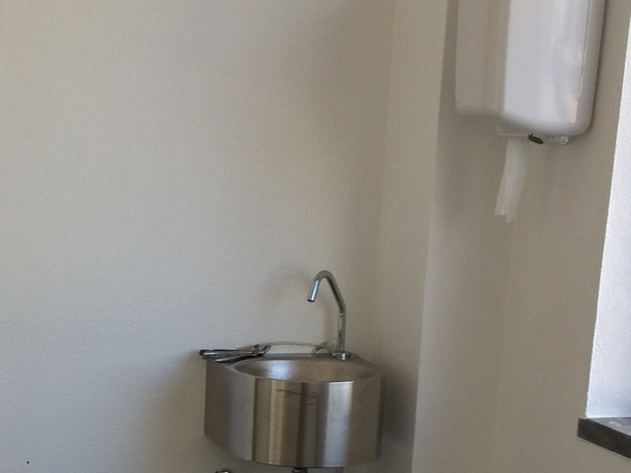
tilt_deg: -14.9
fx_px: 1513
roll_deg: -2.1
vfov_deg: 17.2
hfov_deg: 23.0
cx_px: 75
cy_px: 516
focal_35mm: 83
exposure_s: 1/40
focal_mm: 4.15
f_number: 2.2
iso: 40
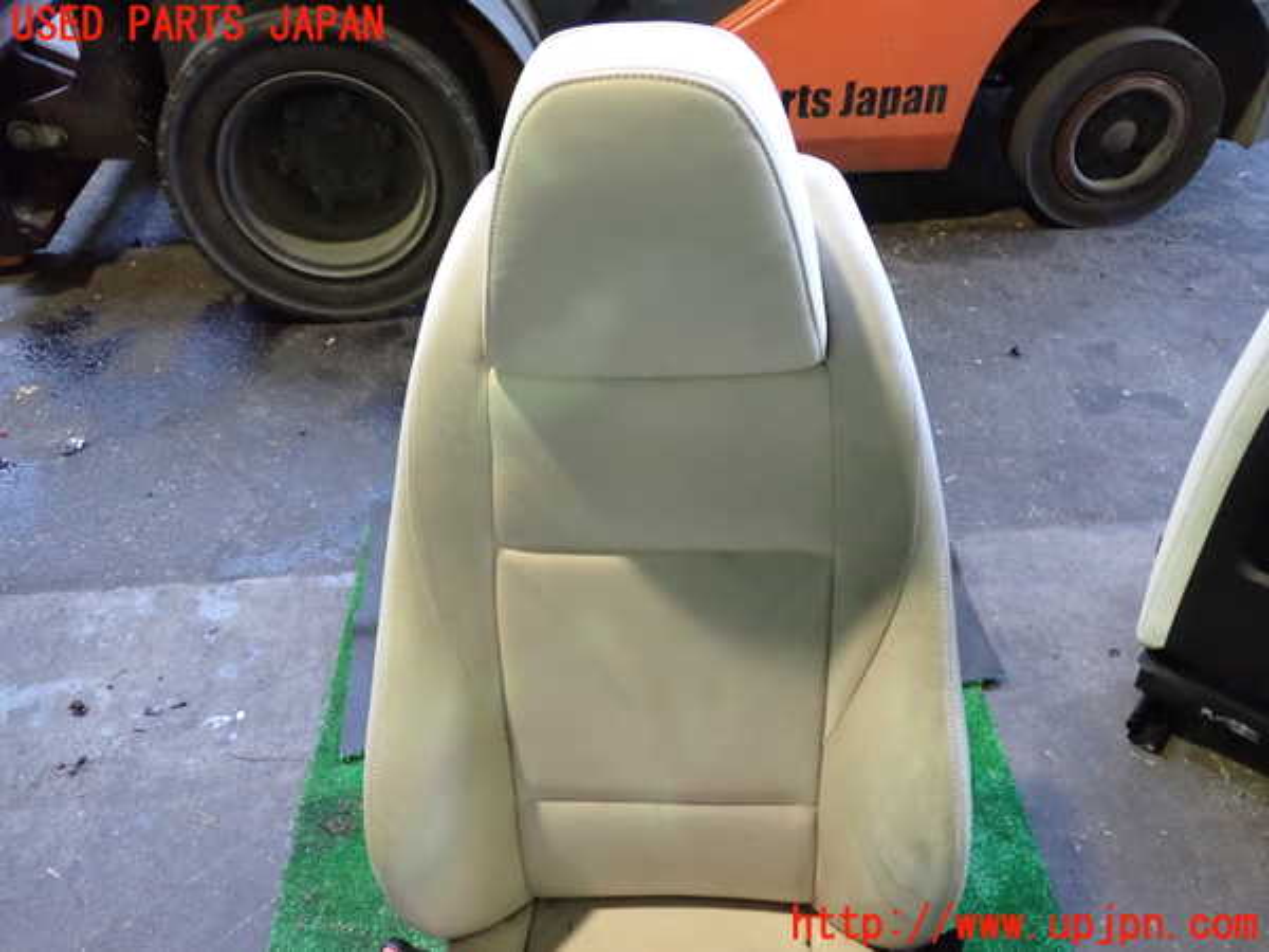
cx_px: 634
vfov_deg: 46.8
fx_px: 1100
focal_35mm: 30
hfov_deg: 60.0
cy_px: 476
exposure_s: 1/80
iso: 1250
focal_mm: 5.4
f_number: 2.3
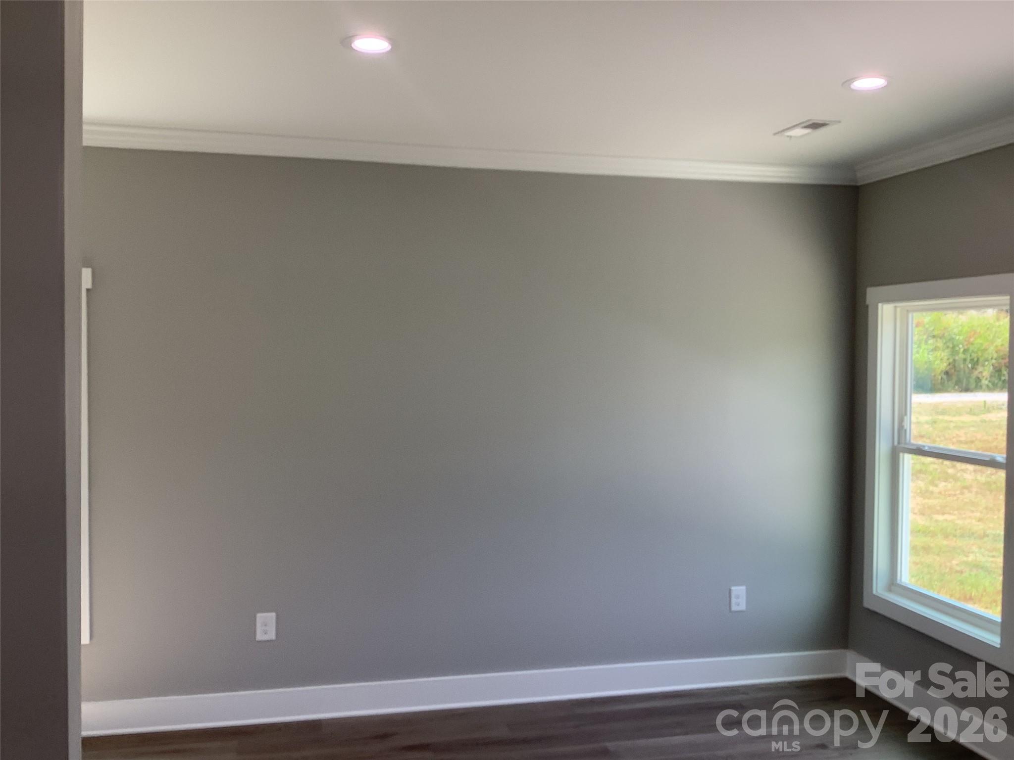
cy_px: 380
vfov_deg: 45.4
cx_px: 507
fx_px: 908
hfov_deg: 58.4
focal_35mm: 31
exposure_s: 1/120
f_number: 2.4
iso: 50
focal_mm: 3.3
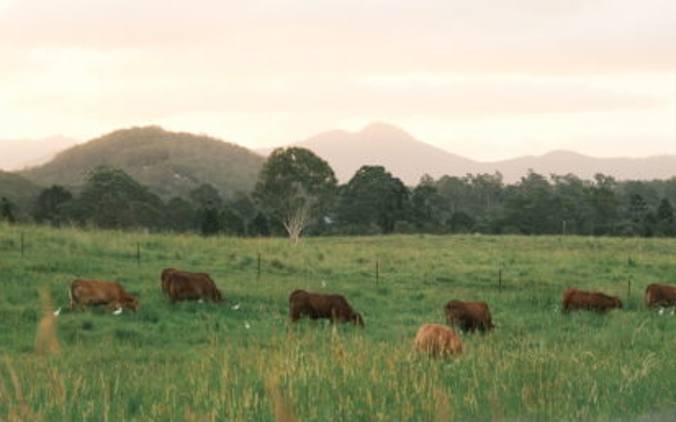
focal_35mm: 123
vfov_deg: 10.6
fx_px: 2266
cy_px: 247
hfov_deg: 17.0
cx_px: 393
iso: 800
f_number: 2.8
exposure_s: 1/400
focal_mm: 55
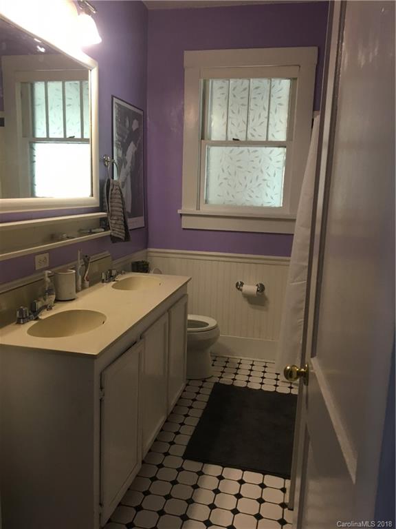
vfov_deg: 61.7
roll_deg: -2.1
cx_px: 198
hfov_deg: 48.2
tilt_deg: -6.6
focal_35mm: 29
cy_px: 264
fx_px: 442
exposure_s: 1/30
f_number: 2.2
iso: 80
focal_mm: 4.15
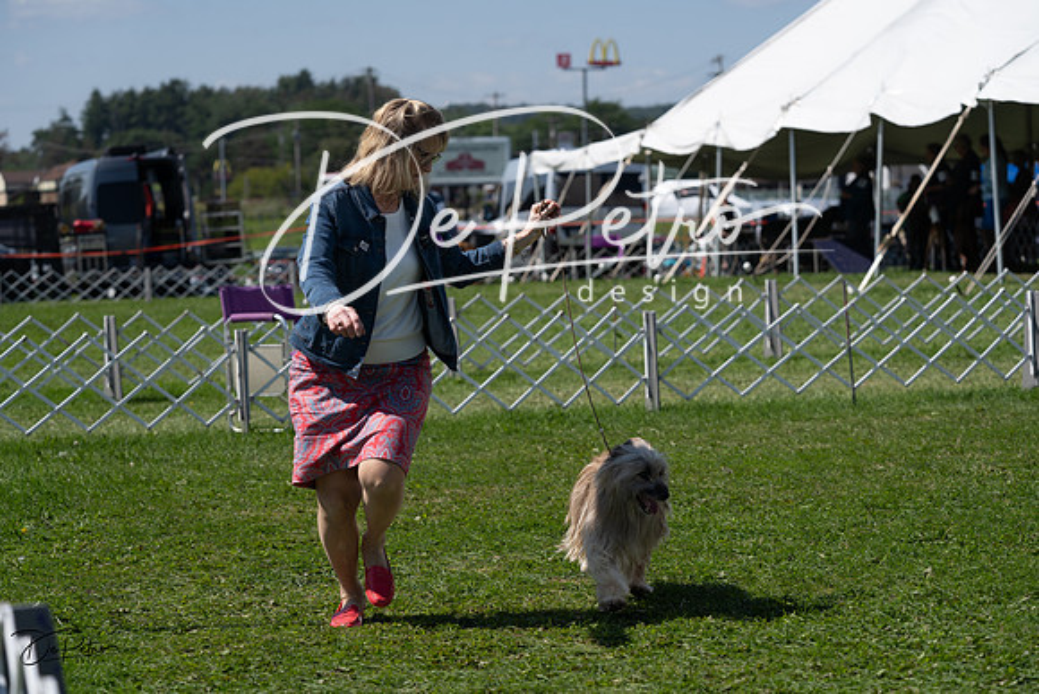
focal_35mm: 104
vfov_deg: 13.2
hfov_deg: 19.6
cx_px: 520
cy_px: 347
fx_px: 3002
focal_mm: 104
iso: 100
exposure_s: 1/800
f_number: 5
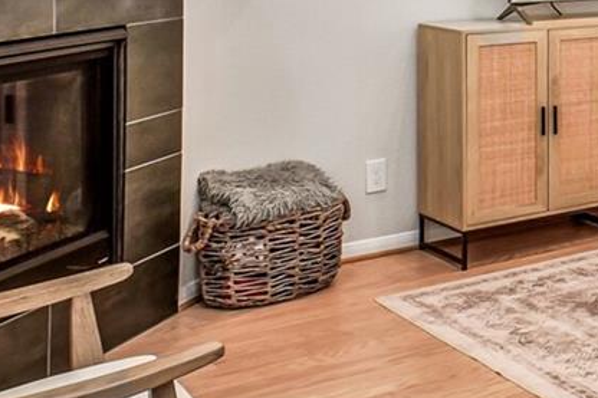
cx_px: 906
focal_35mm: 69
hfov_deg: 23.3
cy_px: -79
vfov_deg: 18.7
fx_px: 1146
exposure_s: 1/5
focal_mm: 14
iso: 500
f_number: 11
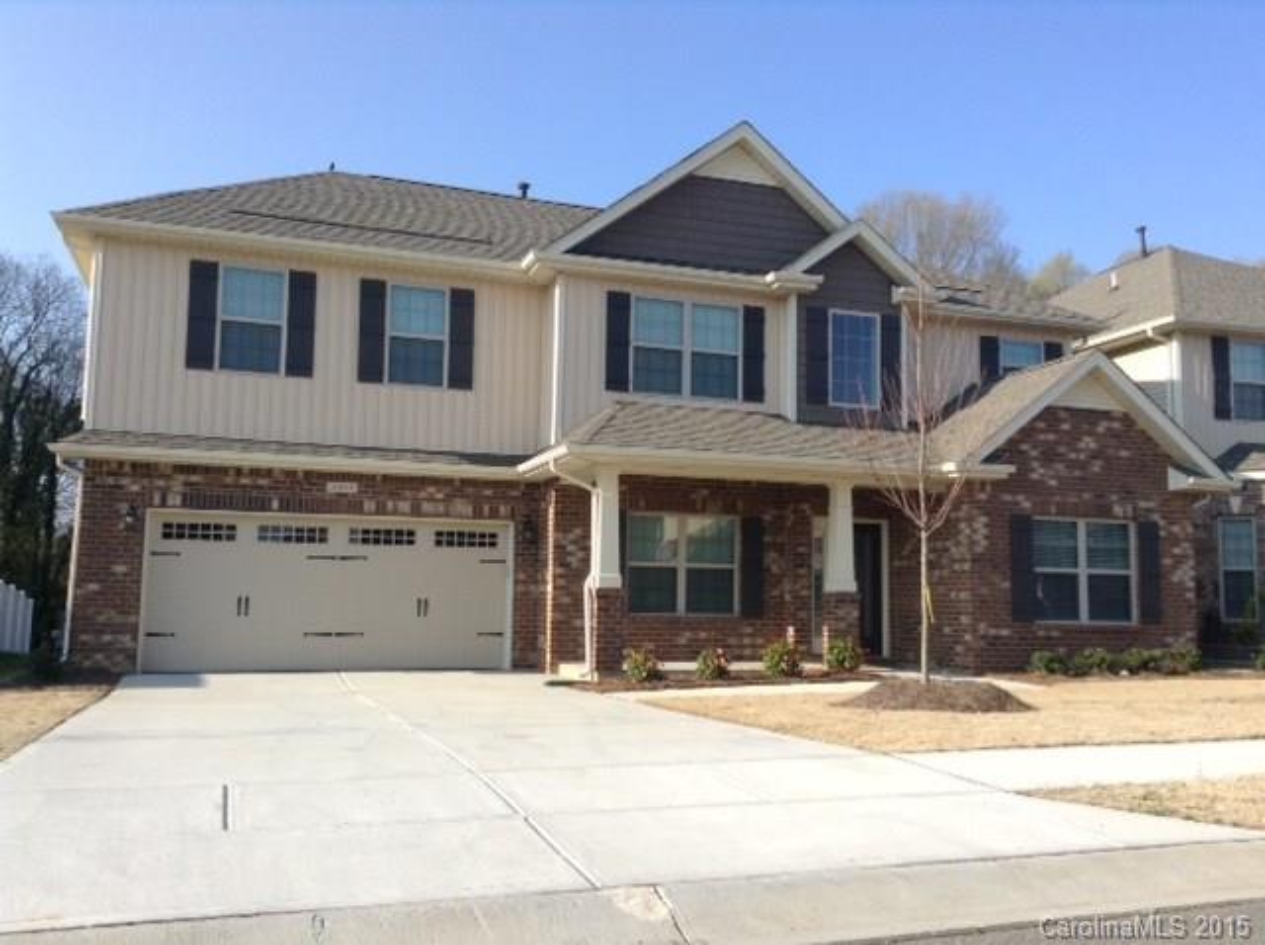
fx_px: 1204
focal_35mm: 33
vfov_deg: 42.8
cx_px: 632
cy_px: 472
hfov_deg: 55.4
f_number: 2.4
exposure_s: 1/805
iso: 25
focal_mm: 3.3
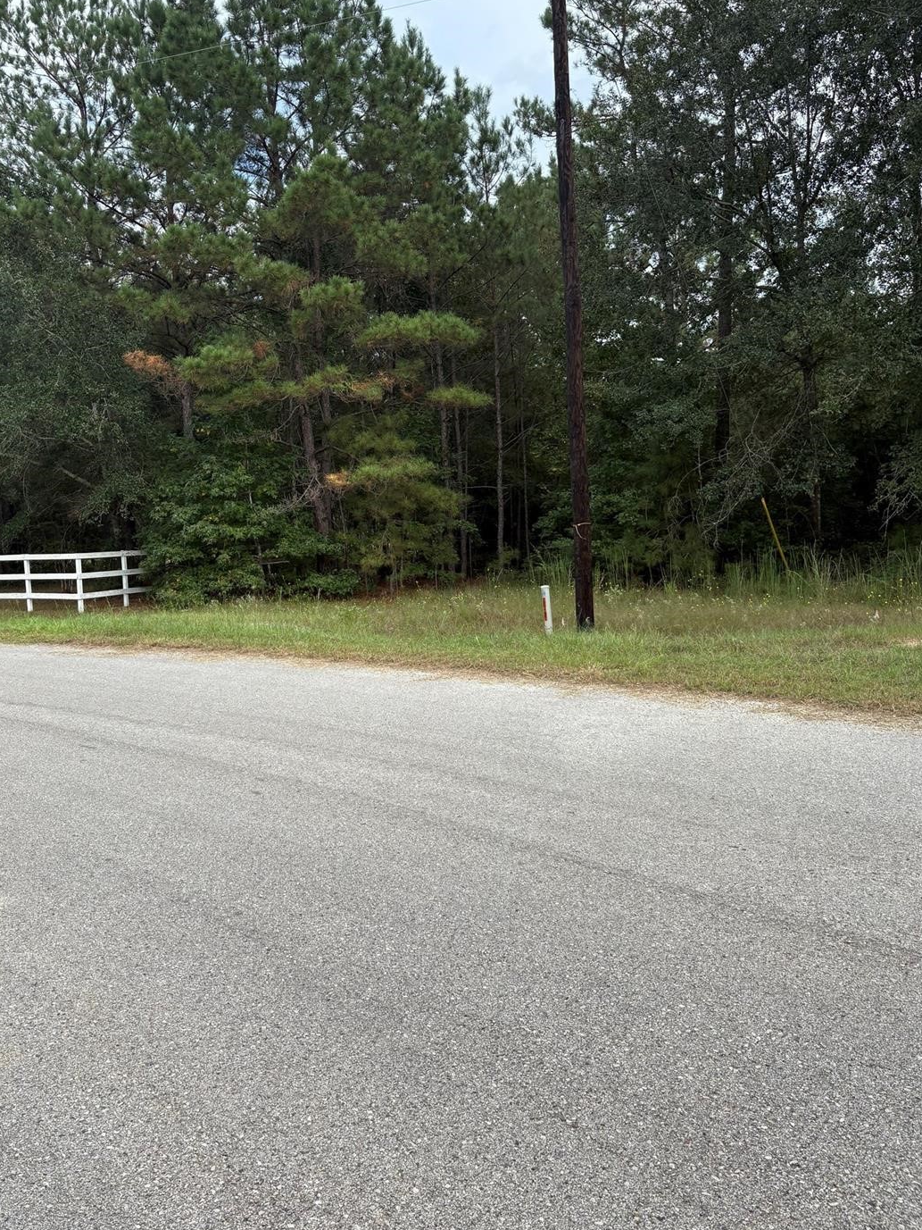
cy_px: 596
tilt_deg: -3.5
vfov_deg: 61.6
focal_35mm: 29
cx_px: 424
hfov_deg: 48.2
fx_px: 1030
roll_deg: +3.2
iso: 64
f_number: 1.6
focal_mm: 5.96
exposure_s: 1/1239
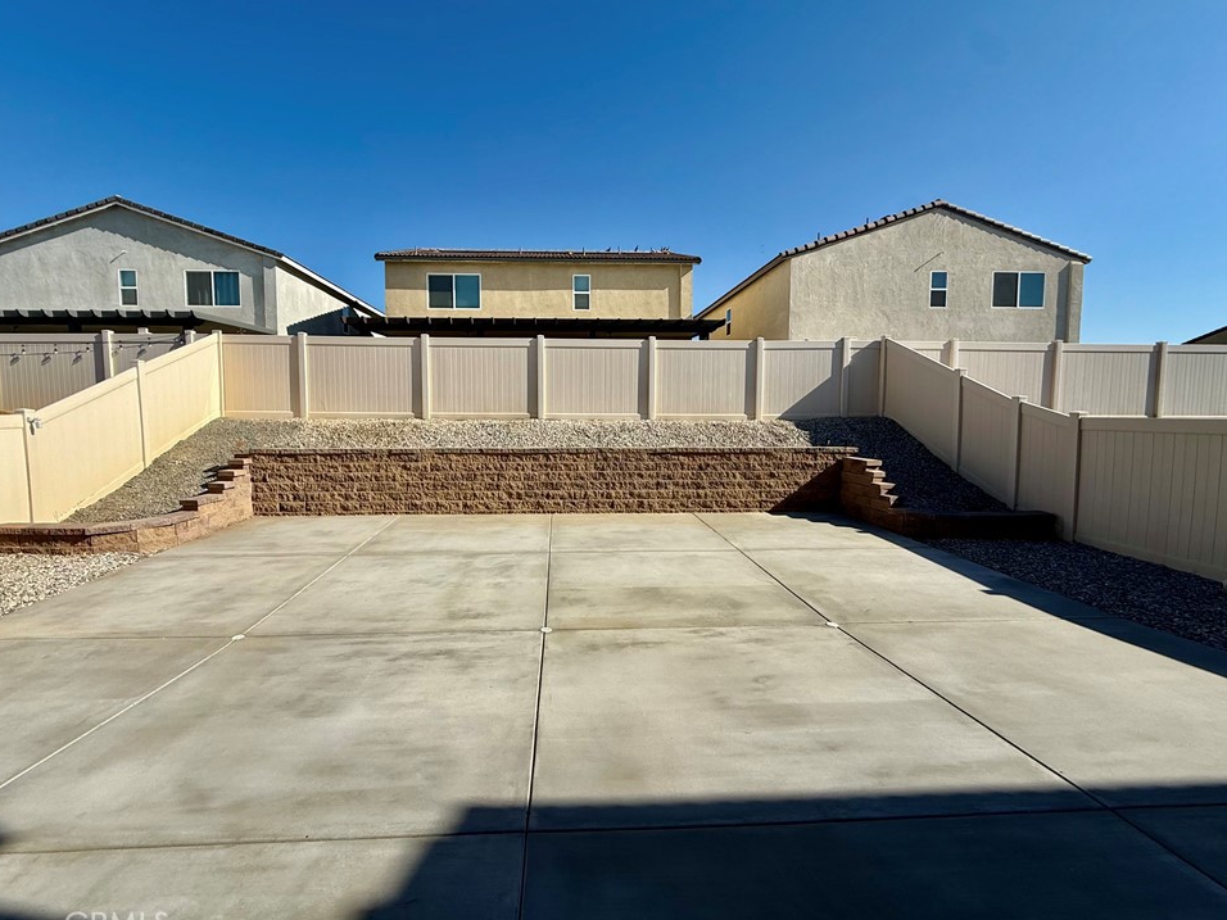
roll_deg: -0.3
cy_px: 449
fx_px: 532
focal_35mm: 15
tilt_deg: -4.0
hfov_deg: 98.1
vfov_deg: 81.7
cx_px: 580
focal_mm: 2.22
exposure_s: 1/2976
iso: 50
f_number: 2.2
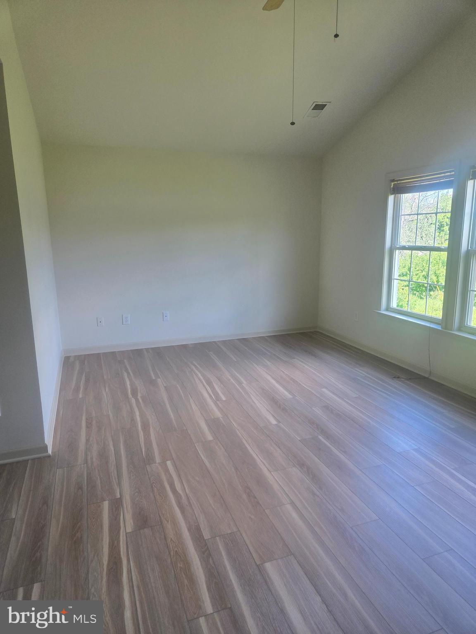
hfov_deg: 58.9
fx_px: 422
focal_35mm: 23
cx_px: 238
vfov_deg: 73.9
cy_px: 317
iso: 80
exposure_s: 1/180
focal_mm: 5.4
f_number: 1.8
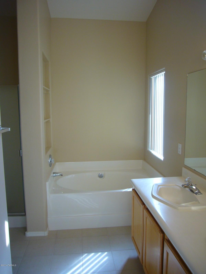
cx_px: 103
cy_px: 137
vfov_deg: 63.4
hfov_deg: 49.7
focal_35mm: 28
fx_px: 222
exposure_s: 1/40
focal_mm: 4.6
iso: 80
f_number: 2.8
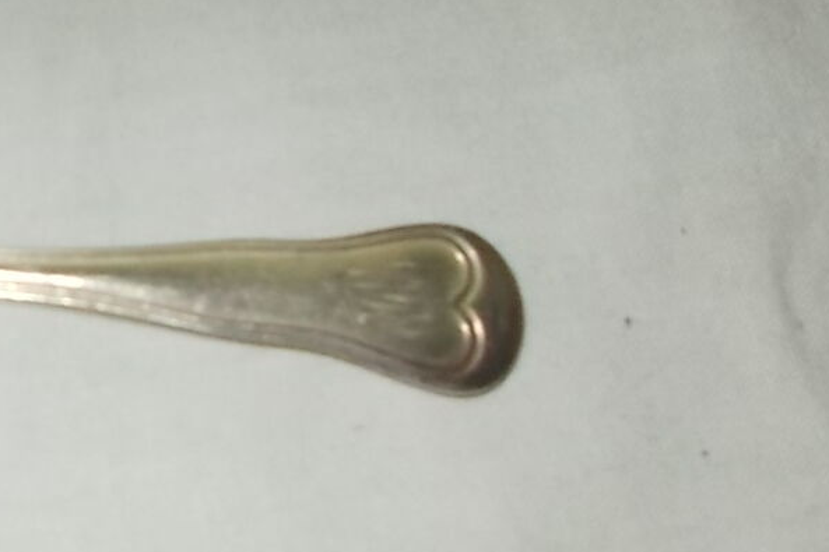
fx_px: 1680
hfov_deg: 24.8
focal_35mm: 73
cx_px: -193
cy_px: 226
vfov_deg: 18.6
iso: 200
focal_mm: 4.6
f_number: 3.2
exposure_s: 1/25
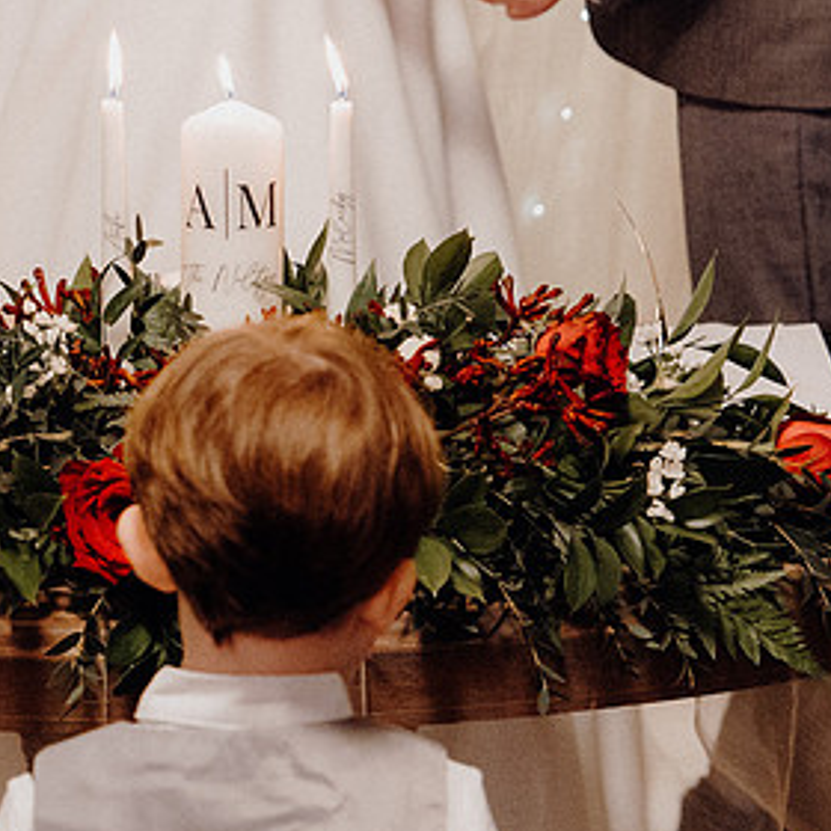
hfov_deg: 10.3
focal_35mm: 169
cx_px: 211
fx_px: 4590
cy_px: 334
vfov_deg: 10.3
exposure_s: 1/160
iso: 4000
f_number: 3.5
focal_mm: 64
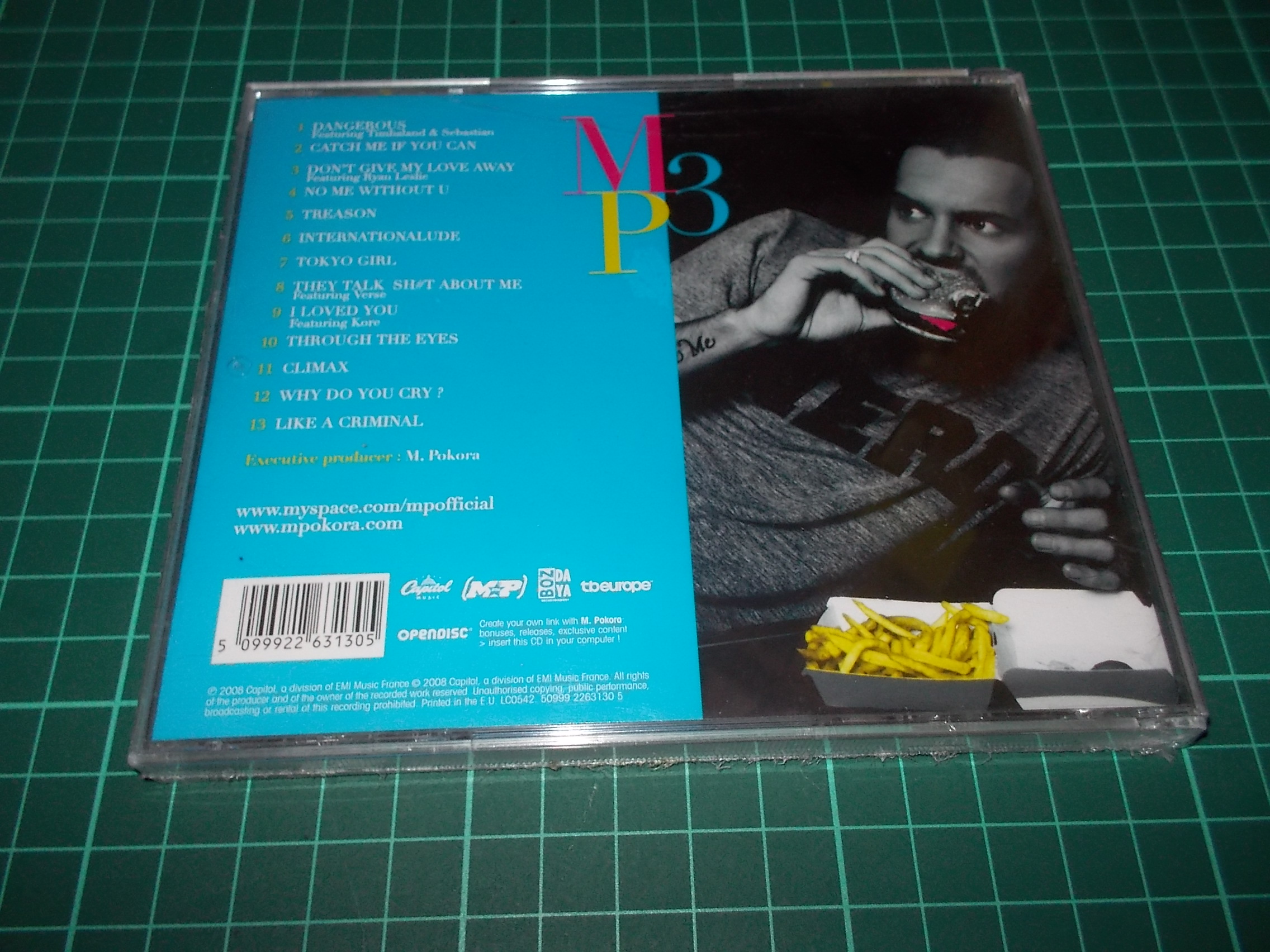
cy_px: 476
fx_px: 1064
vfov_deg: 48.2
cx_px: 635
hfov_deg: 61.7
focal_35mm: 29
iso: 200
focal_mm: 4.1
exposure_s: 1/30
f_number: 3.3
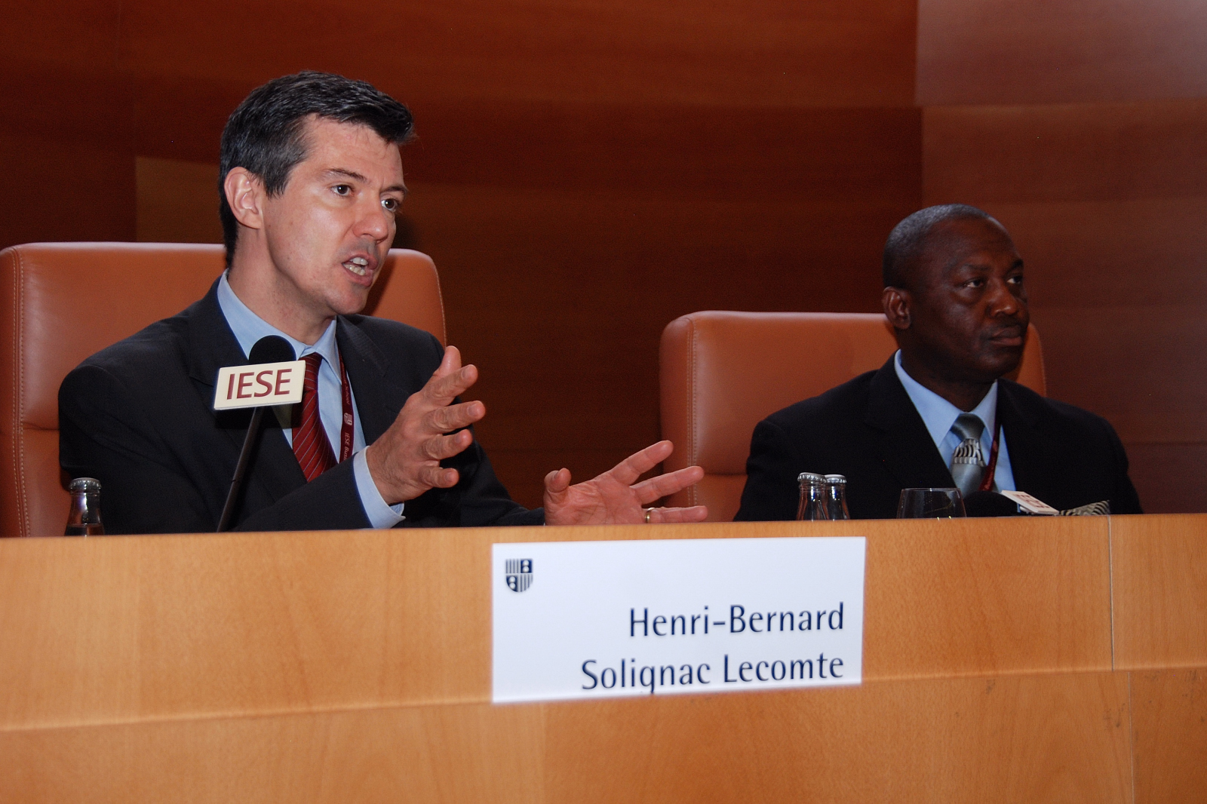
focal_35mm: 63
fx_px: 2112
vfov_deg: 21.6
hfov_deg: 31.9
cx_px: 604
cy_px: 402
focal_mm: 42
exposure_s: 1/80
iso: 400
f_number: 4.8
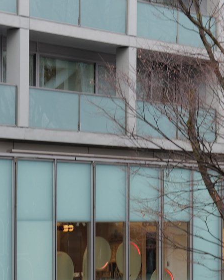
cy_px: 195
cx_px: 451
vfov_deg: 13.1
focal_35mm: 147
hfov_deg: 9.8
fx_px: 1218
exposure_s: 1/125
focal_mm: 43
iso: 100
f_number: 3.5
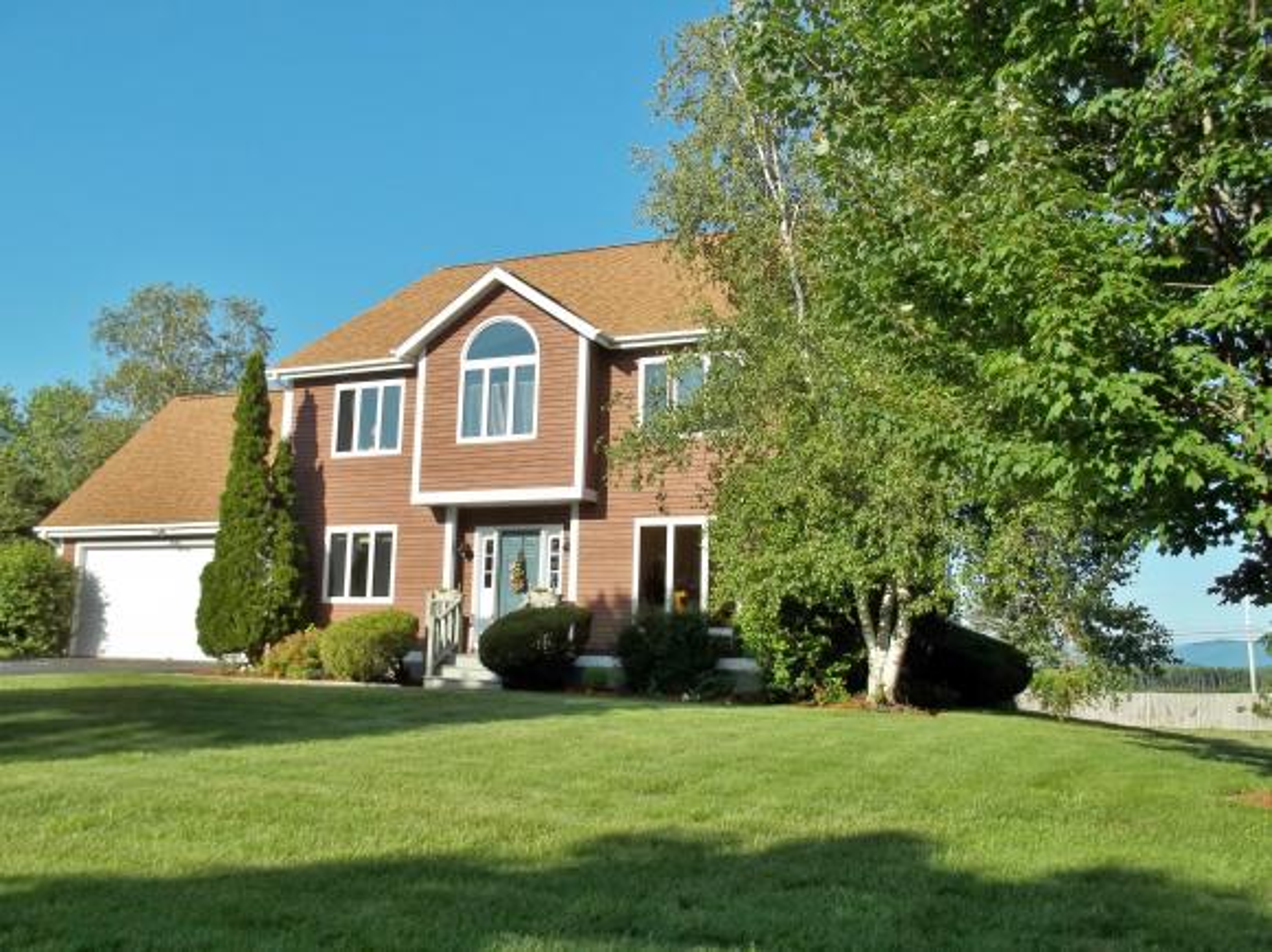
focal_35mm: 33
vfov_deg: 42.9
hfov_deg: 55.4
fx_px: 1212
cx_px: 636
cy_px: 476
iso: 64
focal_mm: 5.9
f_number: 8
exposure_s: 1/125
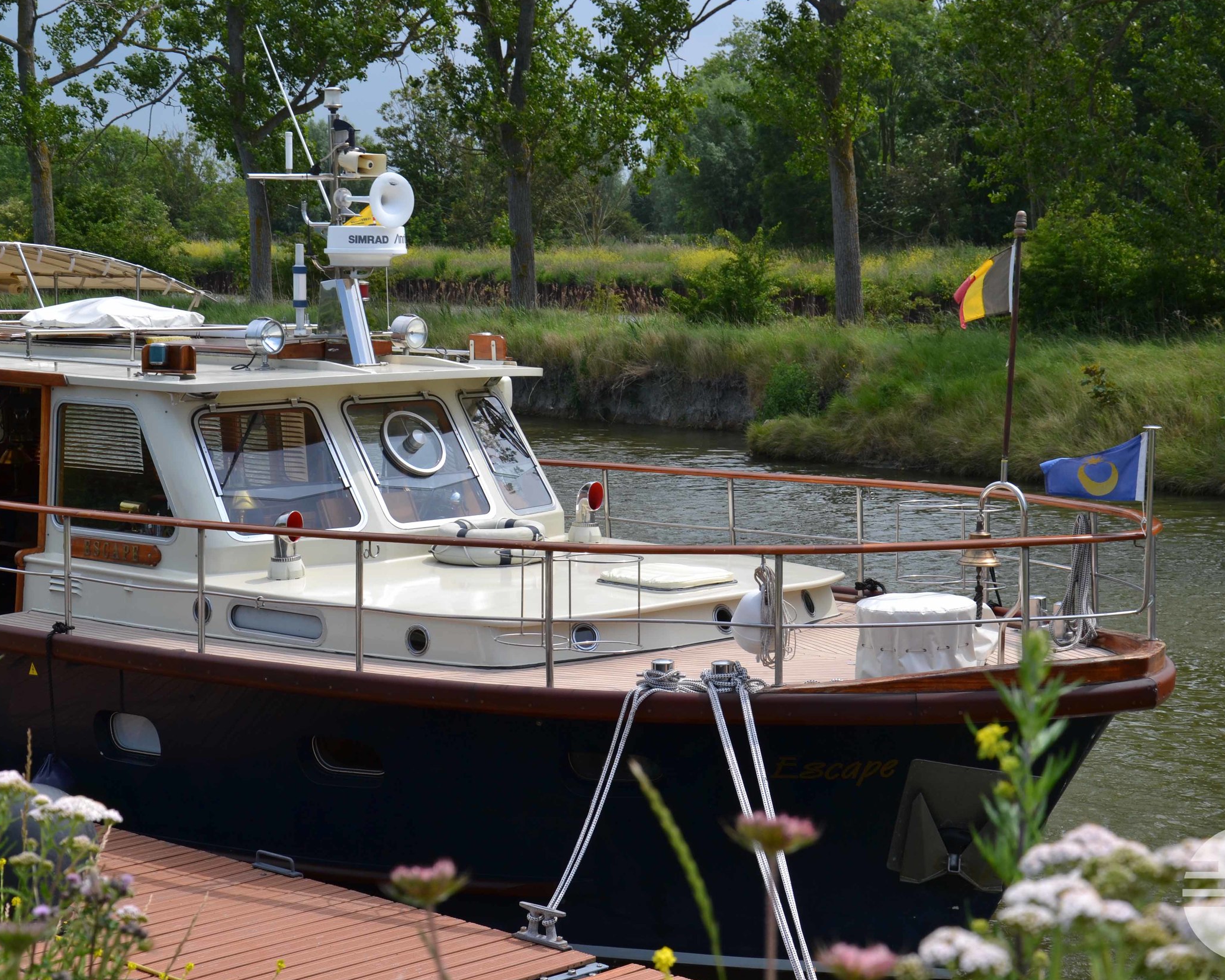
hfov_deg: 24.9
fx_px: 2776
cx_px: 600
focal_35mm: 77
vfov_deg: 20.0
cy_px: 490
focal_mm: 45
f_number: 8
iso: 100
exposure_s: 1/250
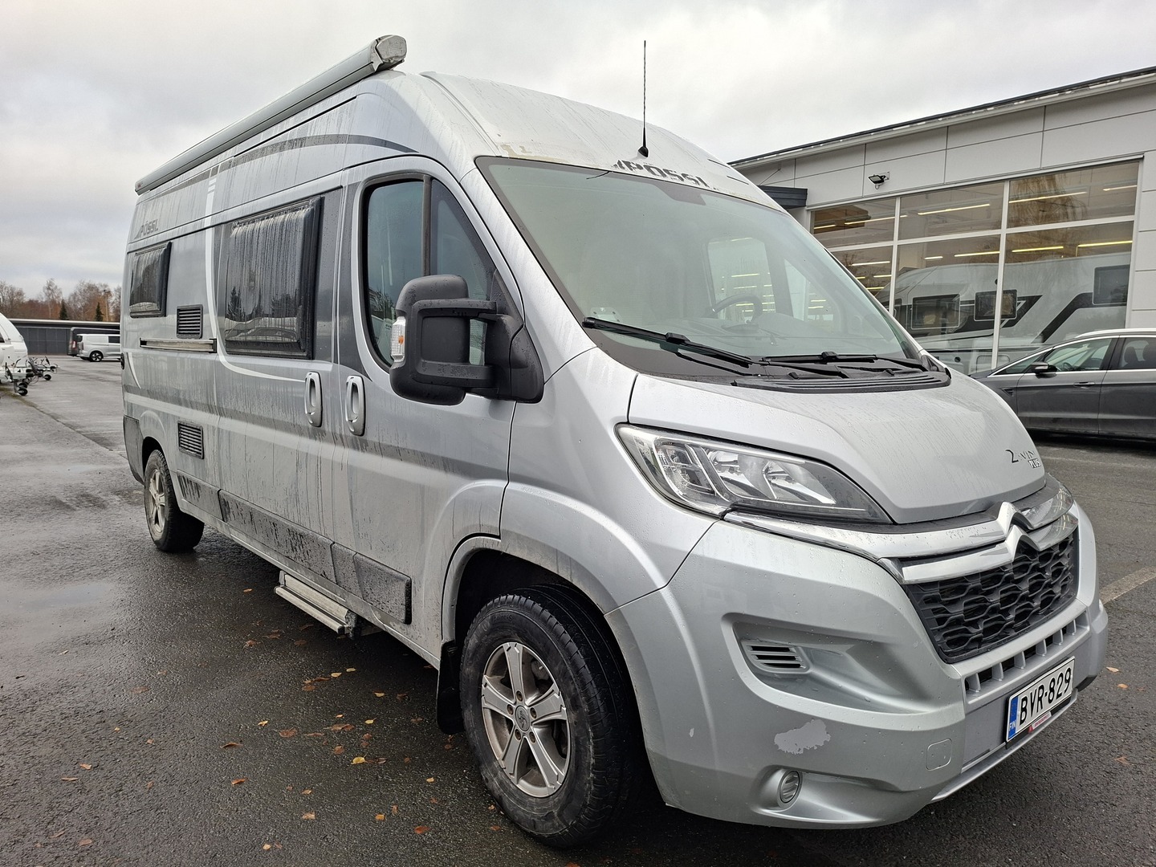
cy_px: 434
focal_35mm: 23
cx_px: 578
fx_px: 768
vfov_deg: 58.9
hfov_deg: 73.9
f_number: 1.8
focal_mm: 5.54
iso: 50
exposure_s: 1/181
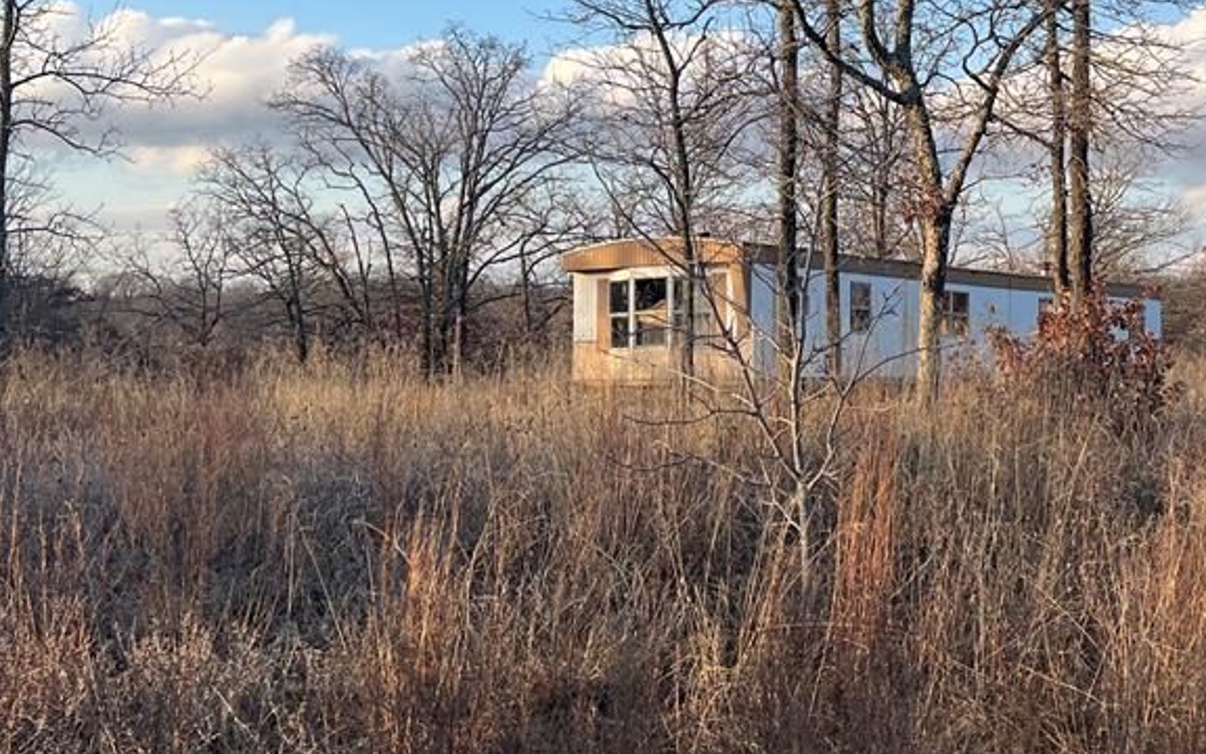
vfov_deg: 26.2
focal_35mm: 49
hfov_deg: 39.8
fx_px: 1611
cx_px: 919
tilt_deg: +1.6
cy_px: 264
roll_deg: -0.4
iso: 50
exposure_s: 1/1488
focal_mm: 5.7
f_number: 1.5
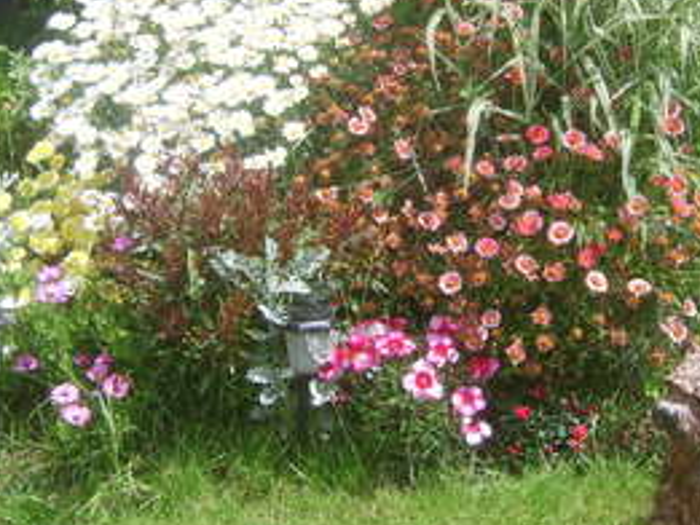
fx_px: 1295
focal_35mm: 64
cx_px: 362
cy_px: 145
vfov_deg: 22.8
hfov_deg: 30.3
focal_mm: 9.86
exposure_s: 1/104
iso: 50
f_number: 5.6
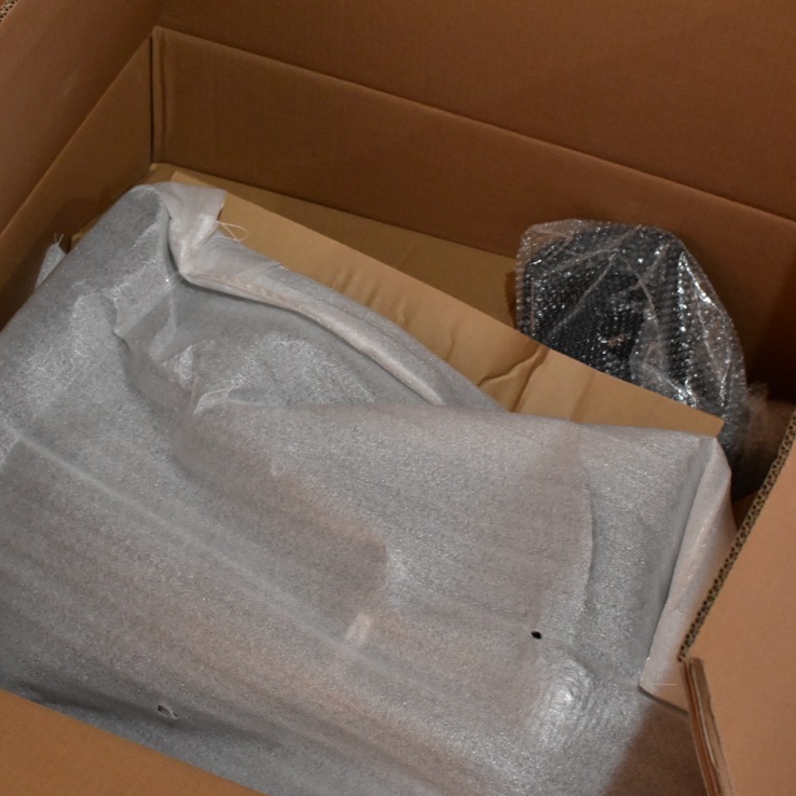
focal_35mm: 70
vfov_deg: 24.8
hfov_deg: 24.7
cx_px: 327
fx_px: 1812
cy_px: 410
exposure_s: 1/80
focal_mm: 35
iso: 3200
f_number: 5.6
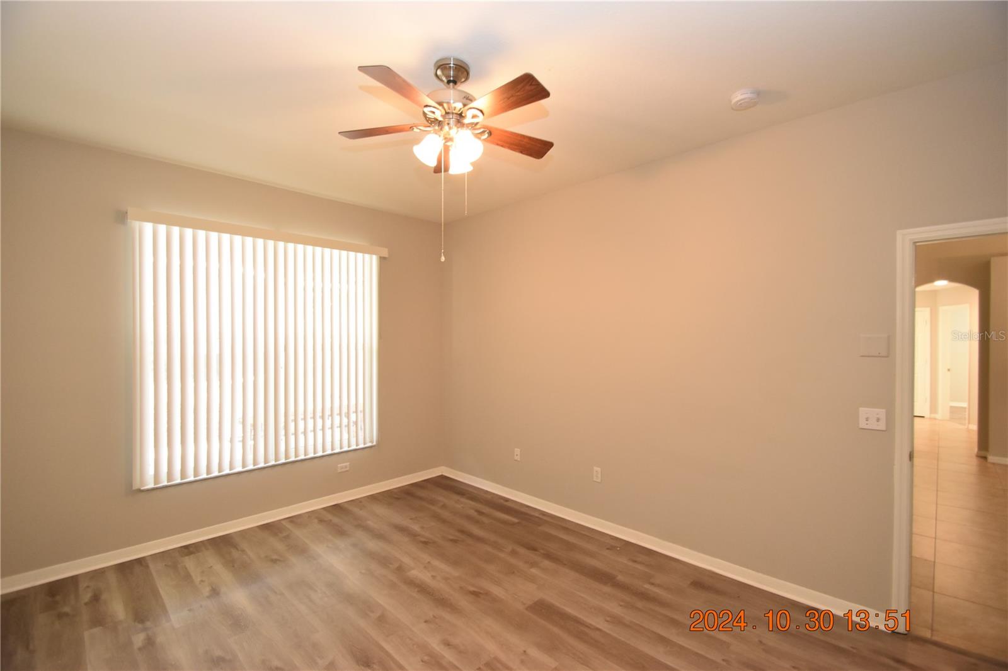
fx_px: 420
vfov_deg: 77.3
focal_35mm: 15
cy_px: 336
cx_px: 504
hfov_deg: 100.4
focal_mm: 10
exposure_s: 1/60
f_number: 3.5
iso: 1400
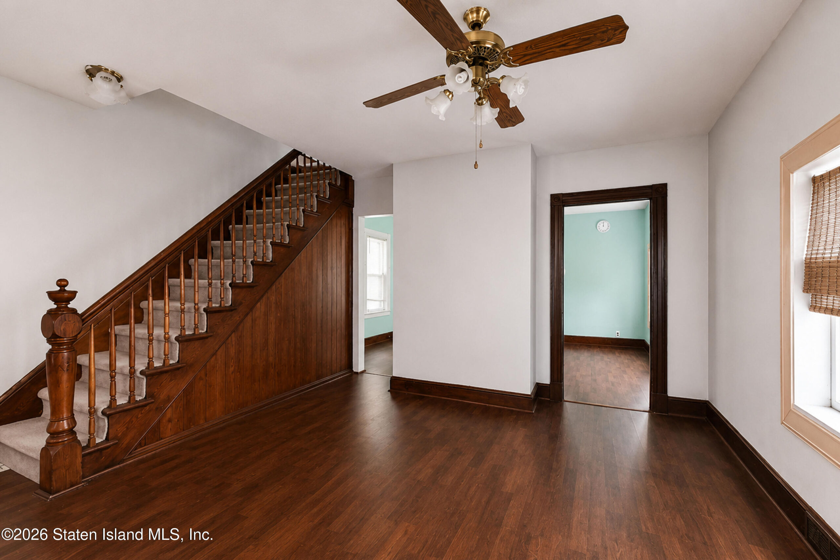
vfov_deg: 77.3
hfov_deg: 100.4
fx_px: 350
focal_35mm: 15
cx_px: 420
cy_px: 280
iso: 1600
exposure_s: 1/10
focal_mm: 10
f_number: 6.4
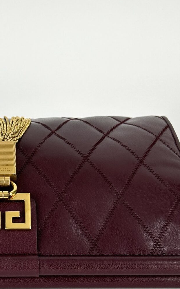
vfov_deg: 28.5
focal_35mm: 71
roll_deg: -0.8
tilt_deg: -28.7
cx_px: -2
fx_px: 557
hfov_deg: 17.9
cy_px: 220
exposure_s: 1/150
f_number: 1.5
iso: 32
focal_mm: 5.7
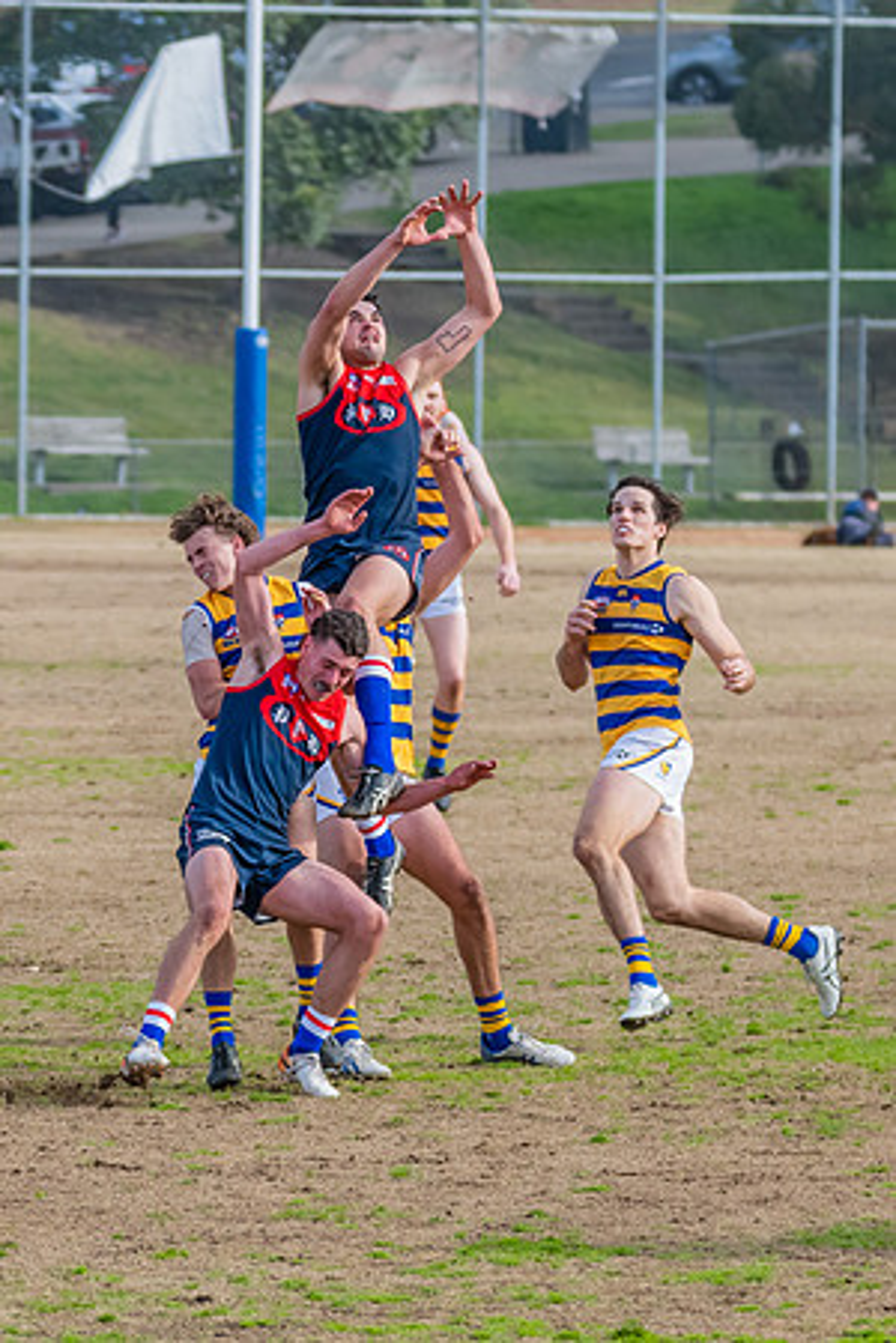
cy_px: 742
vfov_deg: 5.0
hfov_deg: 3.3
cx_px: 280
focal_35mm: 415
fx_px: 15492
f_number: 5.3
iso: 800
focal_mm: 190
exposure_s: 1/1600
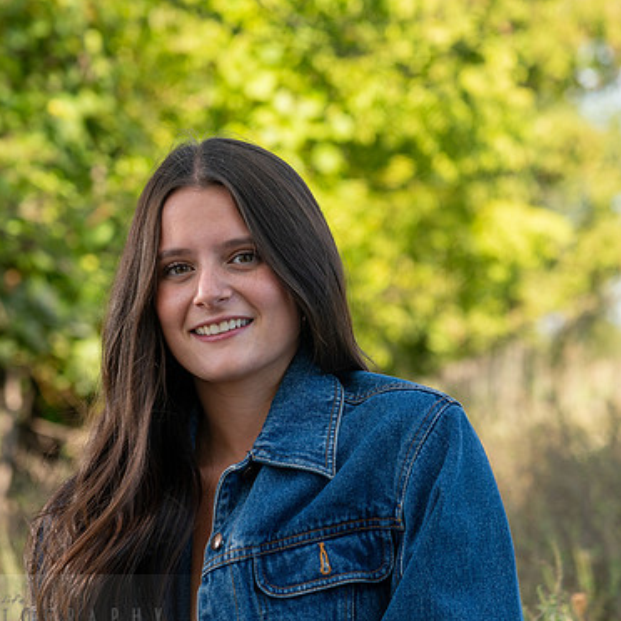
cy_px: 306
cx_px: 231
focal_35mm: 170
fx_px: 3450
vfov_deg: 10.3
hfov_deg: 10.3
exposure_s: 1/320
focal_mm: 120
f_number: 5.6
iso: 250
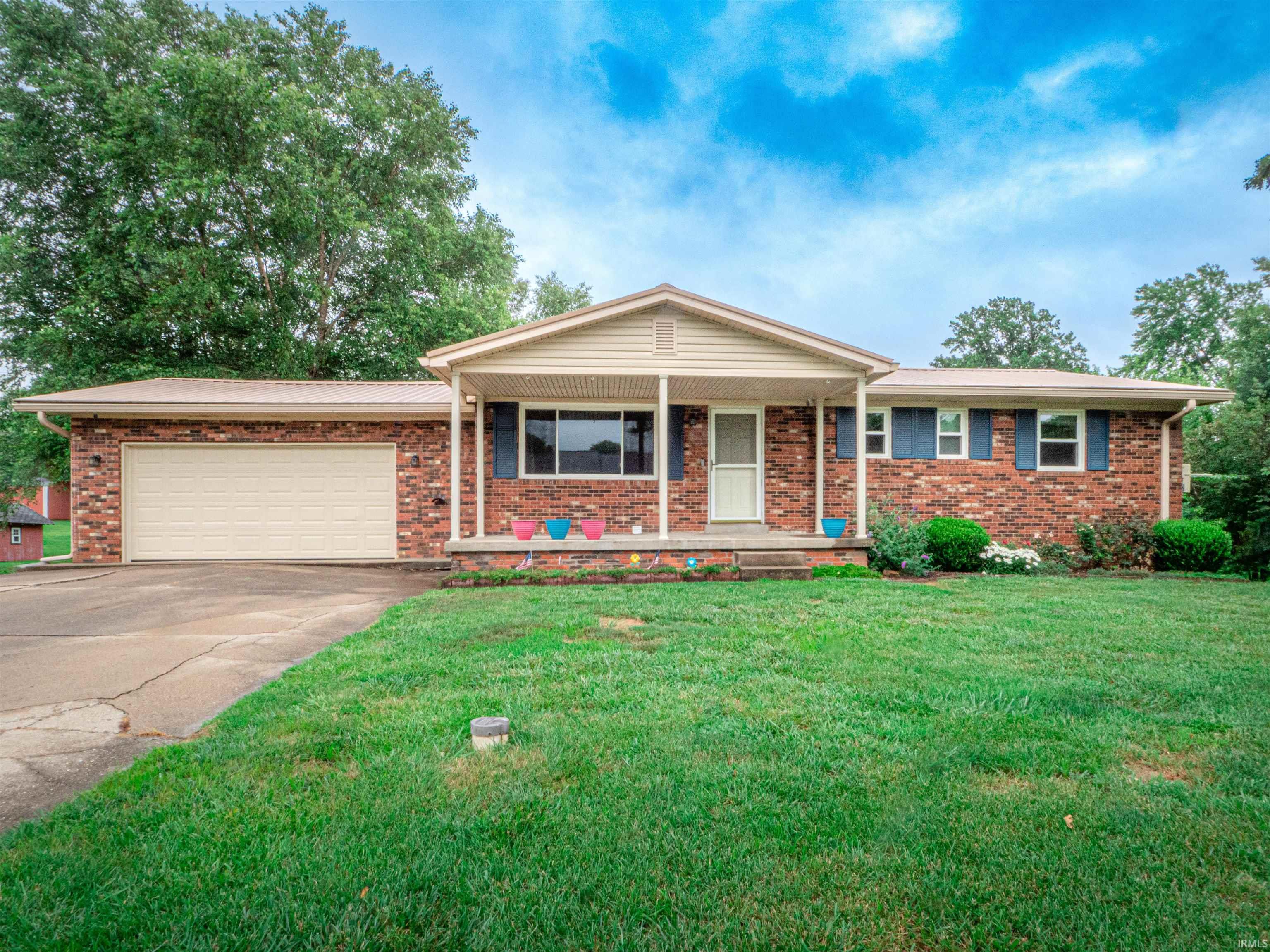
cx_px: 635
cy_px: 476
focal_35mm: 18
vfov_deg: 71.6
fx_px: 660
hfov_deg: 87.8
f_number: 22
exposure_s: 1/25
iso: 400
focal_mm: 9
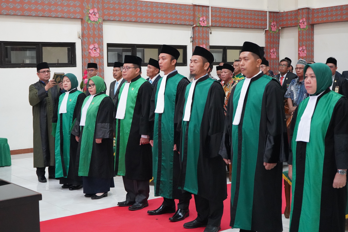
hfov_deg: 37.5
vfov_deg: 25.5
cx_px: 174
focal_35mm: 53
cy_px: 116
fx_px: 512
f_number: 5
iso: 12800
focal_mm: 53
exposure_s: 1/160
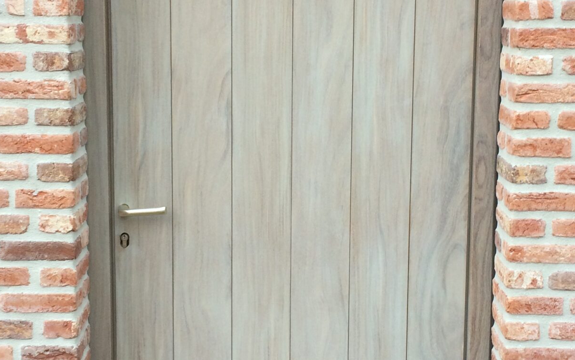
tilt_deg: -9.1
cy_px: 152
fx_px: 1019
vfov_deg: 20.0
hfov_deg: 31.5
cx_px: 301
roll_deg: +0.7
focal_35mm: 65
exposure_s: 1/50
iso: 50
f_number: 2.2
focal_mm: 4.15
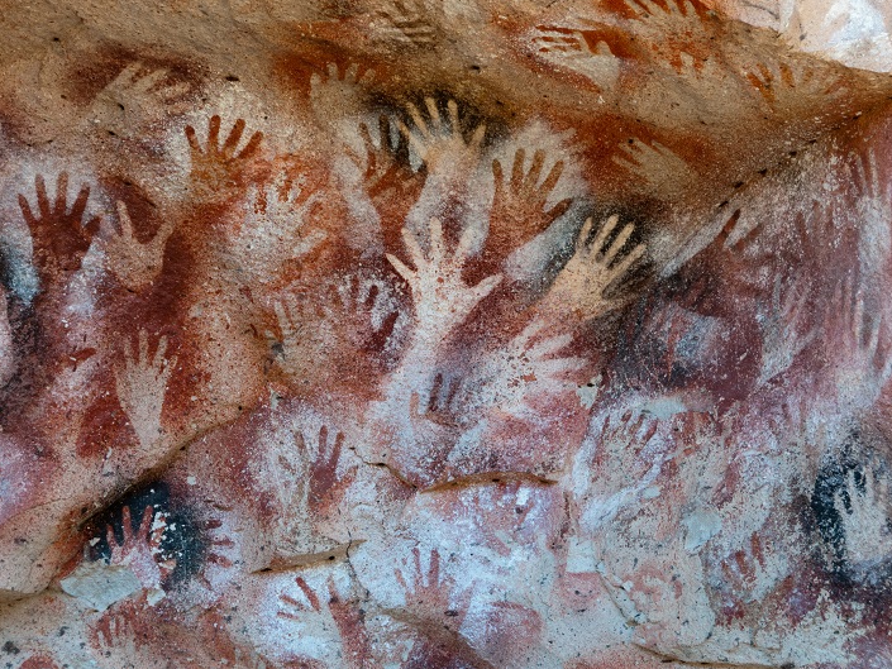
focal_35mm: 123
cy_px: 334
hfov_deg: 16.1
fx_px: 3158
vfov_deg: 12.1
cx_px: 415
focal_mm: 75
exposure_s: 1/160
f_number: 6.3
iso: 250
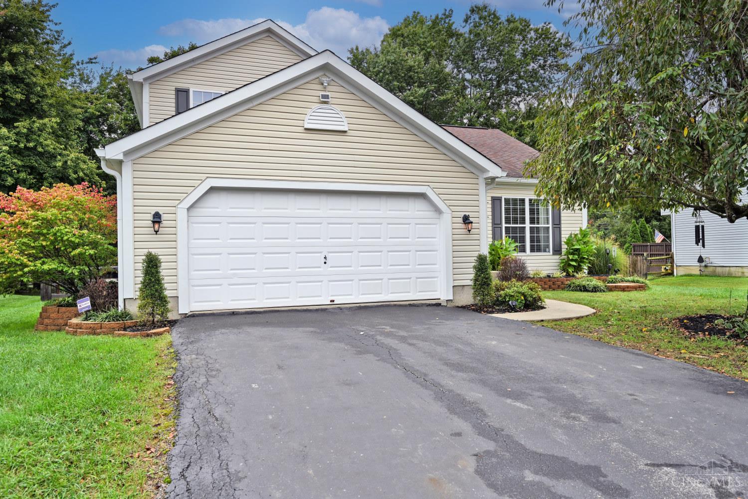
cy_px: 250
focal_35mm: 24
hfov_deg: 74.9
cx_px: 374
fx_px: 488
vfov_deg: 54.1
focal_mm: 23.5
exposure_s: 1/250
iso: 110
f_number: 5.6
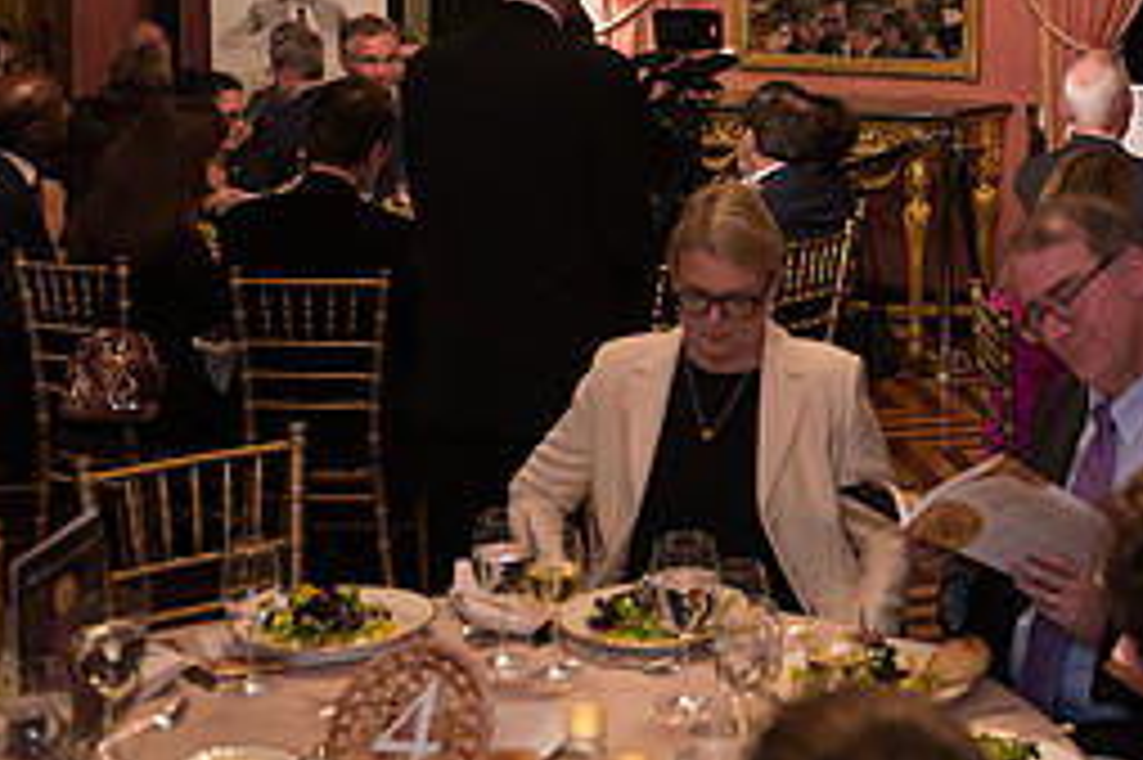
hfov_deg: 29.4
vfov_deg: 19.9
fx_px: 2094
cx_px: 1012
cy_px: -25
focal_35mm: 66
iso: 1600
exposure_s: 1/100
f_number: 3.2
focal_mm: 27
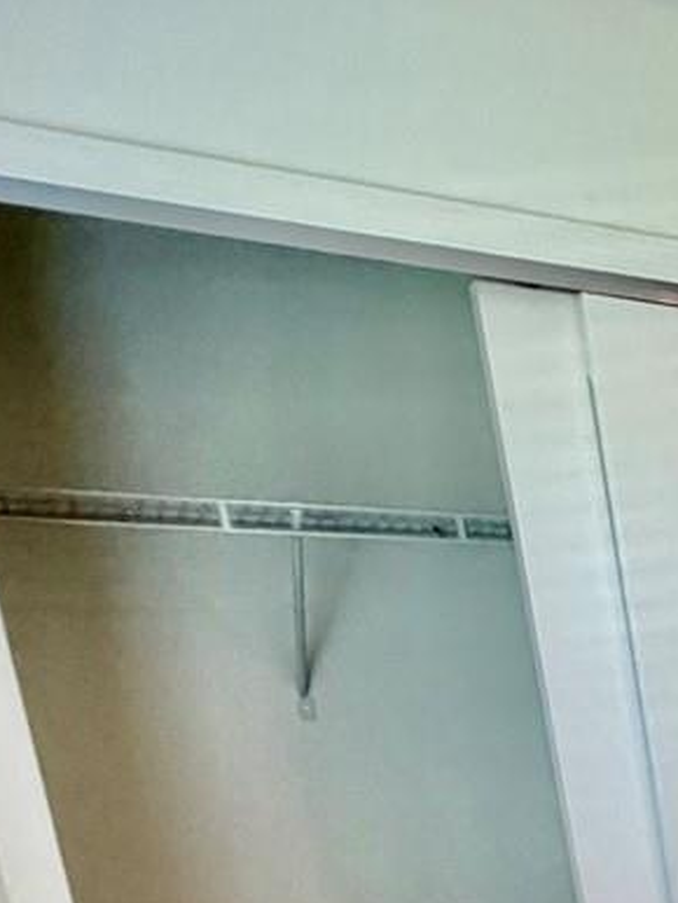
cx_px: 1506
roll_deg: +2.0
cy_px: 1100
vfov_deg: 28.6
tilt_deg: -14.5
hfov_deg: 16.2
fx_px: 1513
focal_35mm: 58
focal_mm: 2.22
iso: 250
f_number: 2.2
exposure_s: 1/120
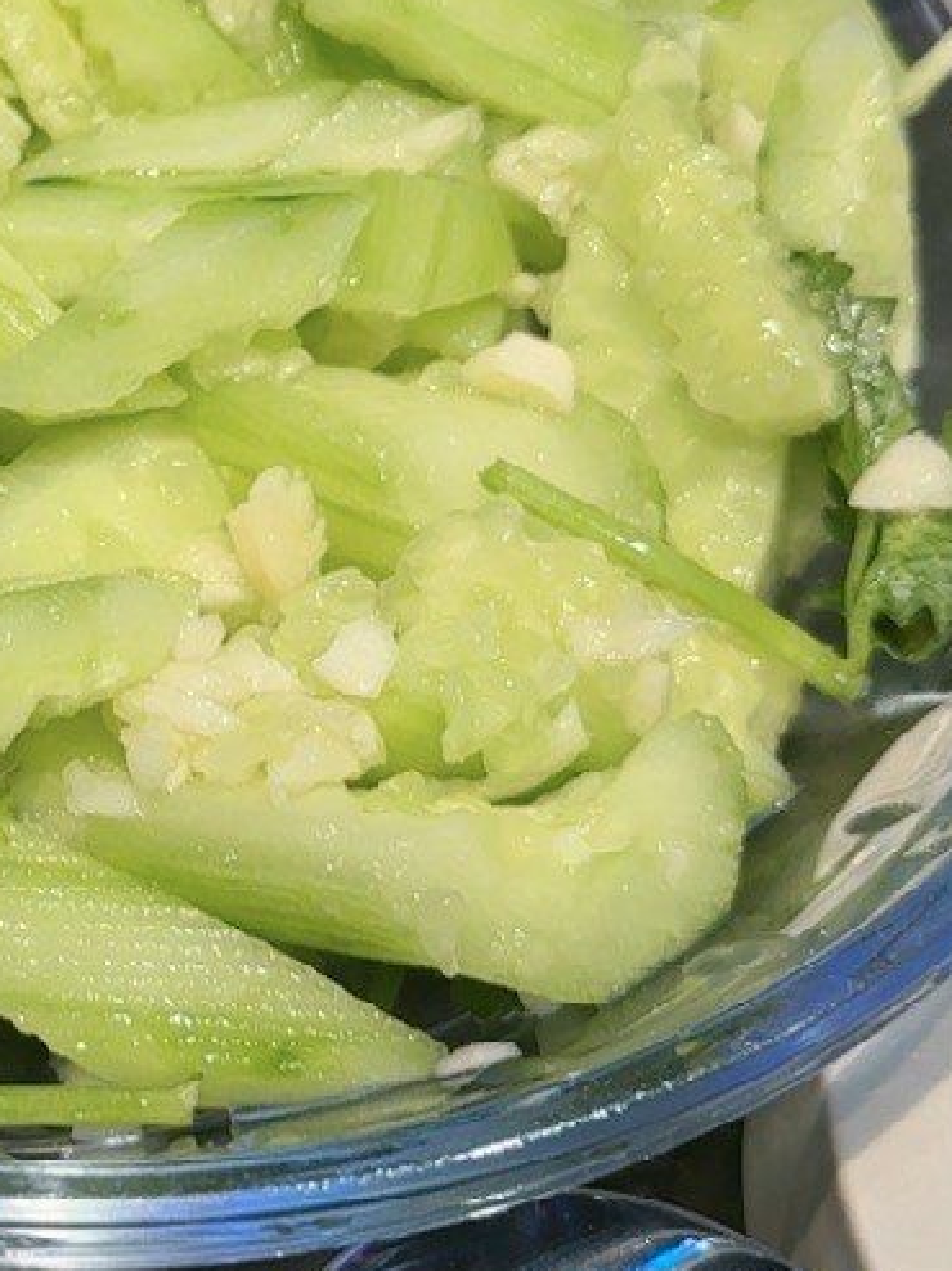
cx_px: -118
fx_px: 2569
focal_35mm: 70
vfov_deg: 25.5
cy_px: -172
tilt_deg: -51.7
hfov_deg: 20.0
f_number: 1.78
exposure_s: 1/120
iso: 80
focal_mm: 6.86
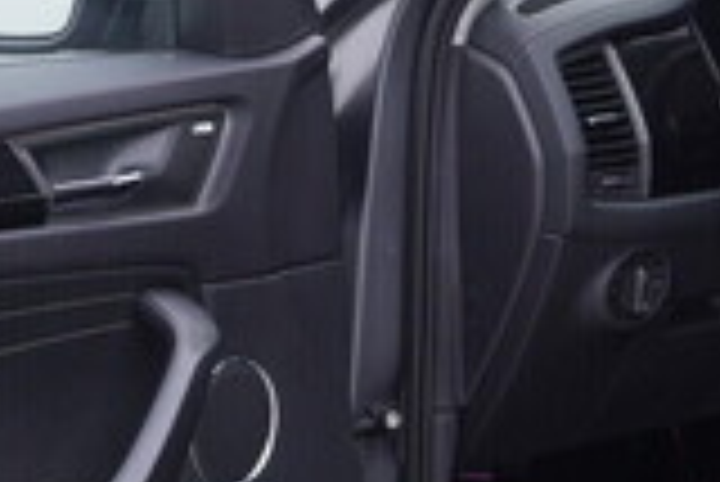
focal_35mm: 124
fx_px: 2482
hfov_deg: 16.5
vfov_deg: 11.1
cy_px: 246
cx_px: 410
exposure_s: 1/50
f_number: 3.2
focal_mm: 24
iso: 125
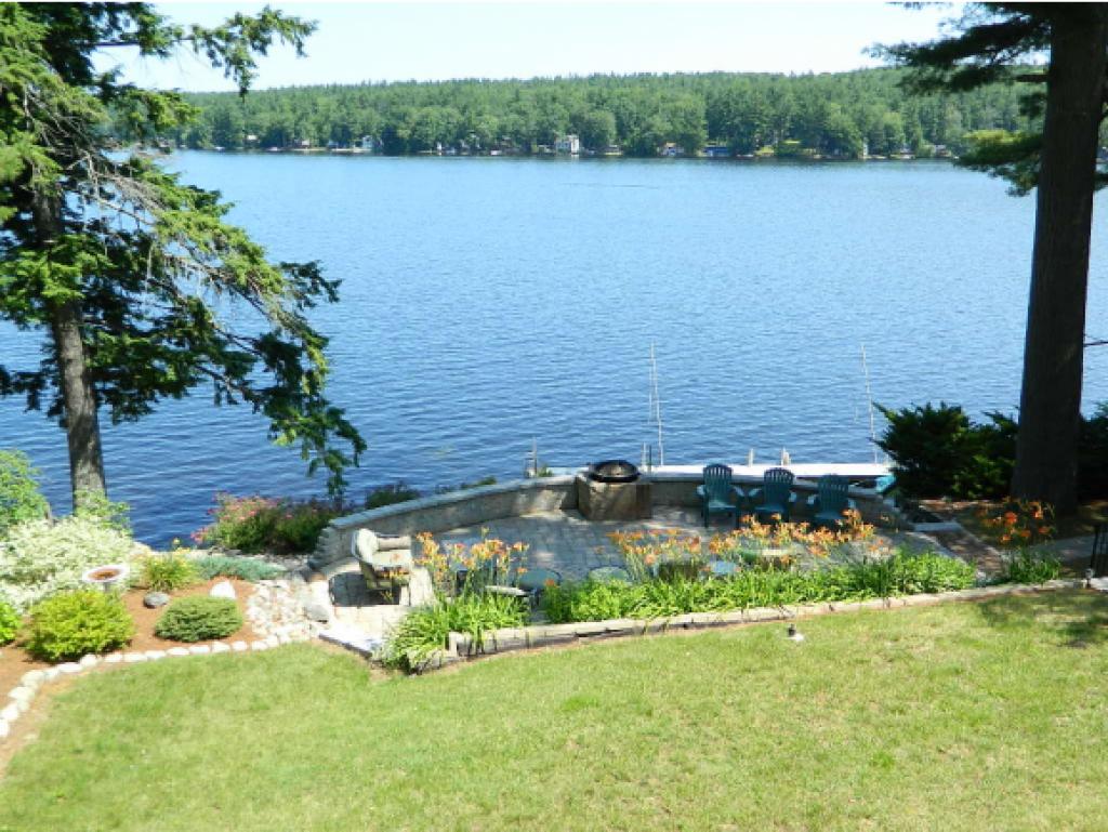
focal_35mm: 31
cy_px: 416
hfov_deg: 58.3
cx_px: 554
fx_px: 993
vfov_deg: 45.5
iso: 80
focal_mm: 5.6
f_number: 3.2
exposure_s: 1/400
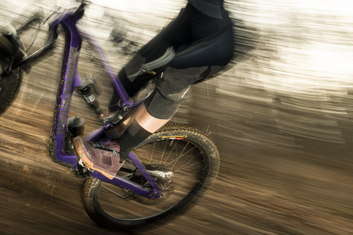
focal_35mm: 41
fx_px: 402
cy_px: 73
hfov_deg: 44.5
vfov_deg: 32.3
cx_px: 58
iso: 64
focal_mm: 24
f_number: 8
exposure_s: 1/15
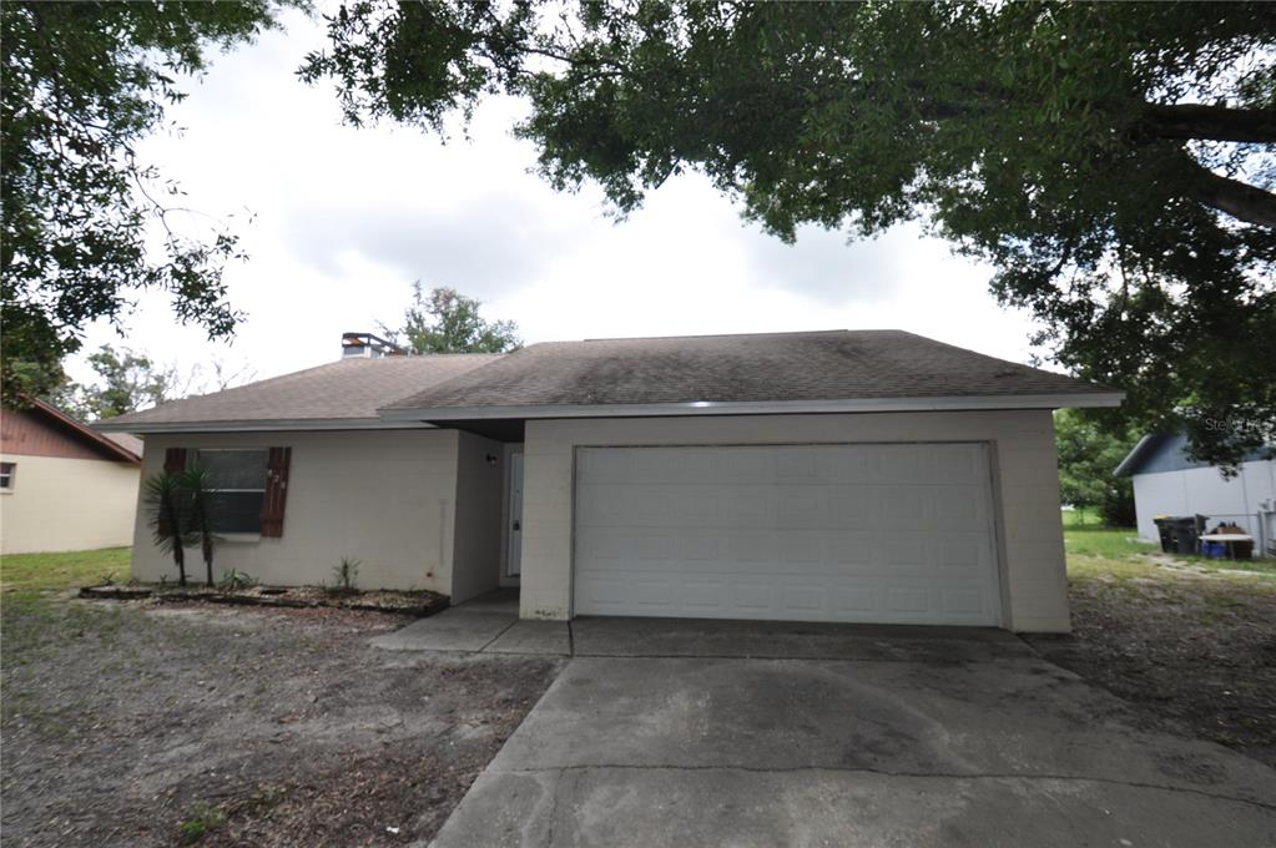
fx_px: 531
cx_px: 638
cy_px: 424
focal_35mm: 15
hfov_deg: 100.4
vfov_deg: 77.2
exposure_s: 1/160
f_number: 6.3
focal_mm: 10
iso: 200
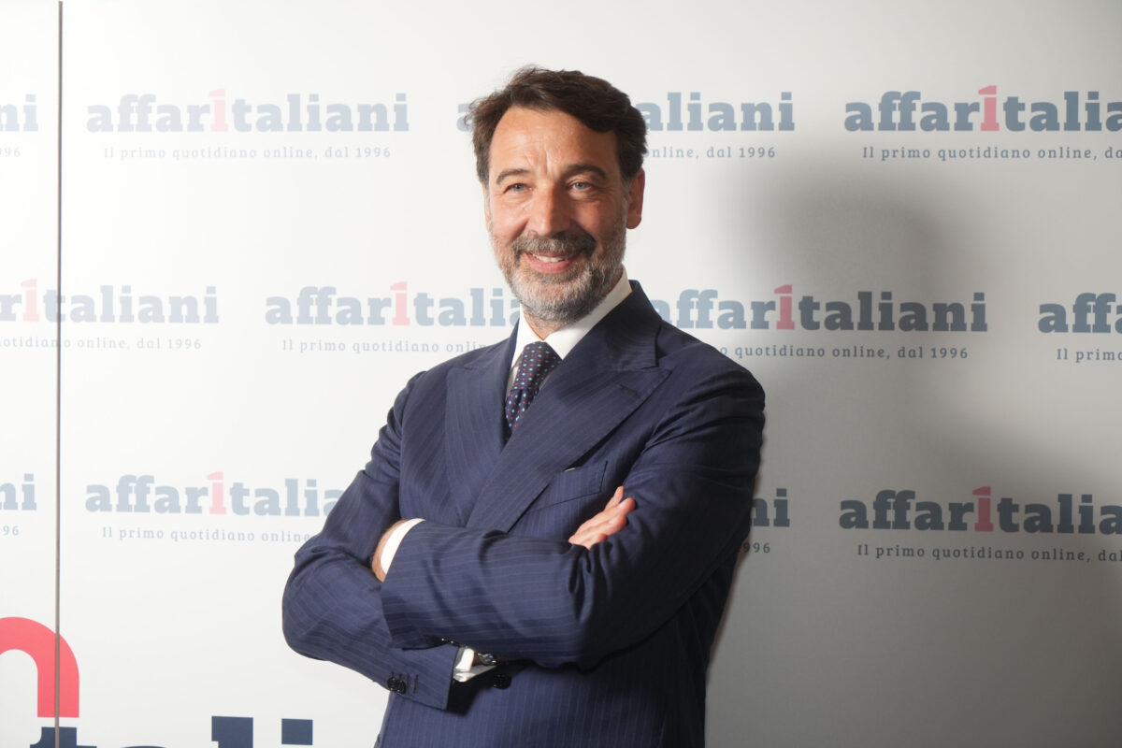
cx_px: 561
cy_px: 374
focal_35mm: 64
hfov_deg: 31.4
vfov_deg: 21.2
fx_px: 1995
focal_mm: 64
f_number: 5
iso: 1600
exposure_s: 1/100
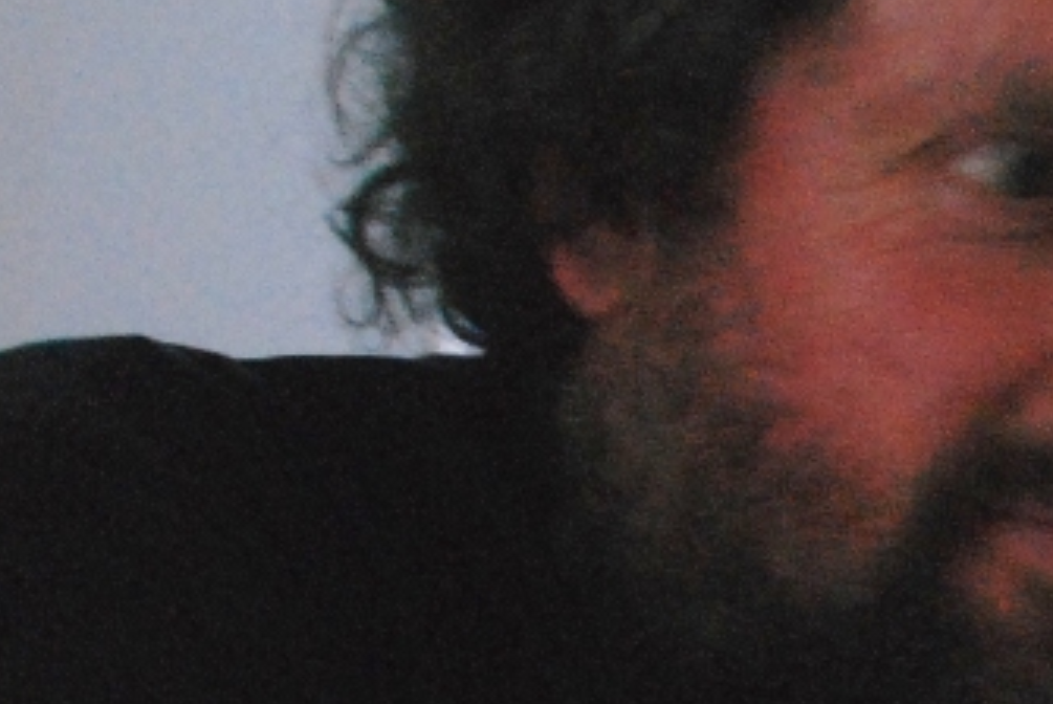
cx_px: 2136
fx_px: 3659
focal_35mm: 125
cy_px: 605
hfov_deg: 13.8
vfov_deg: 10.9
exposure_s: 1/8
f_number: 7.1
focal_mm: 18
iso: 1250
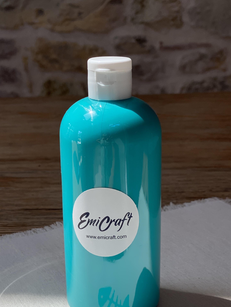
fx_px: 623
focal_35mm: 70
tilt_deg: -19.1
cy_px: 193
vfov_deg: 27.7
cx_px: 112
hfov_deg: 21.0
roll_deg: +0.1
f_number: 2
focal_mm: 6
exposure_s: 1/372
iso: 20
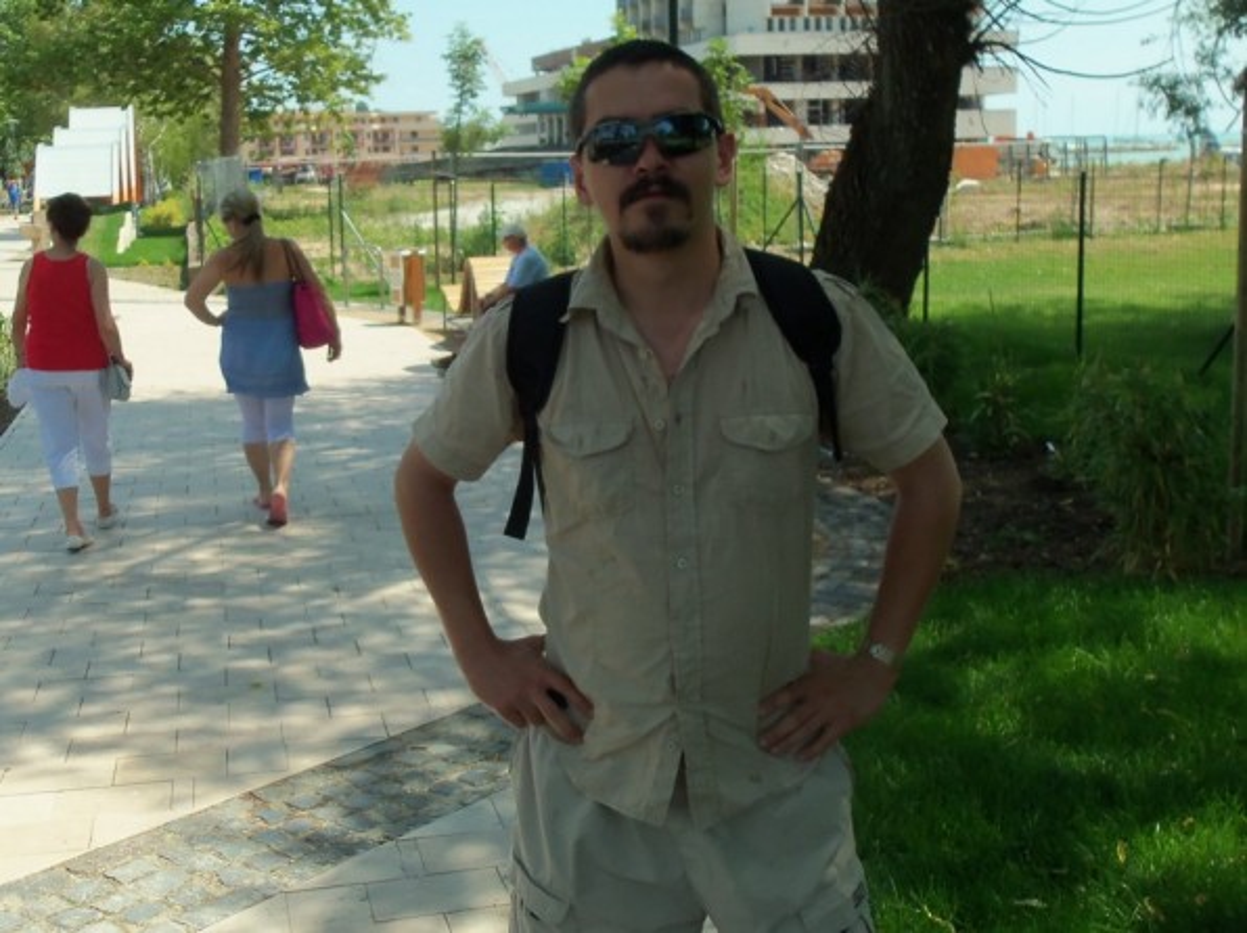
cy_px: 466
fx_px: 1044
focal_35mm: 29
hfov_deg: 61.7
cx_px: 624
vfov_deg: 48.2
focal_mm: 5.2
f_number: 3.4
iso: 80
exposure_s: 1/500
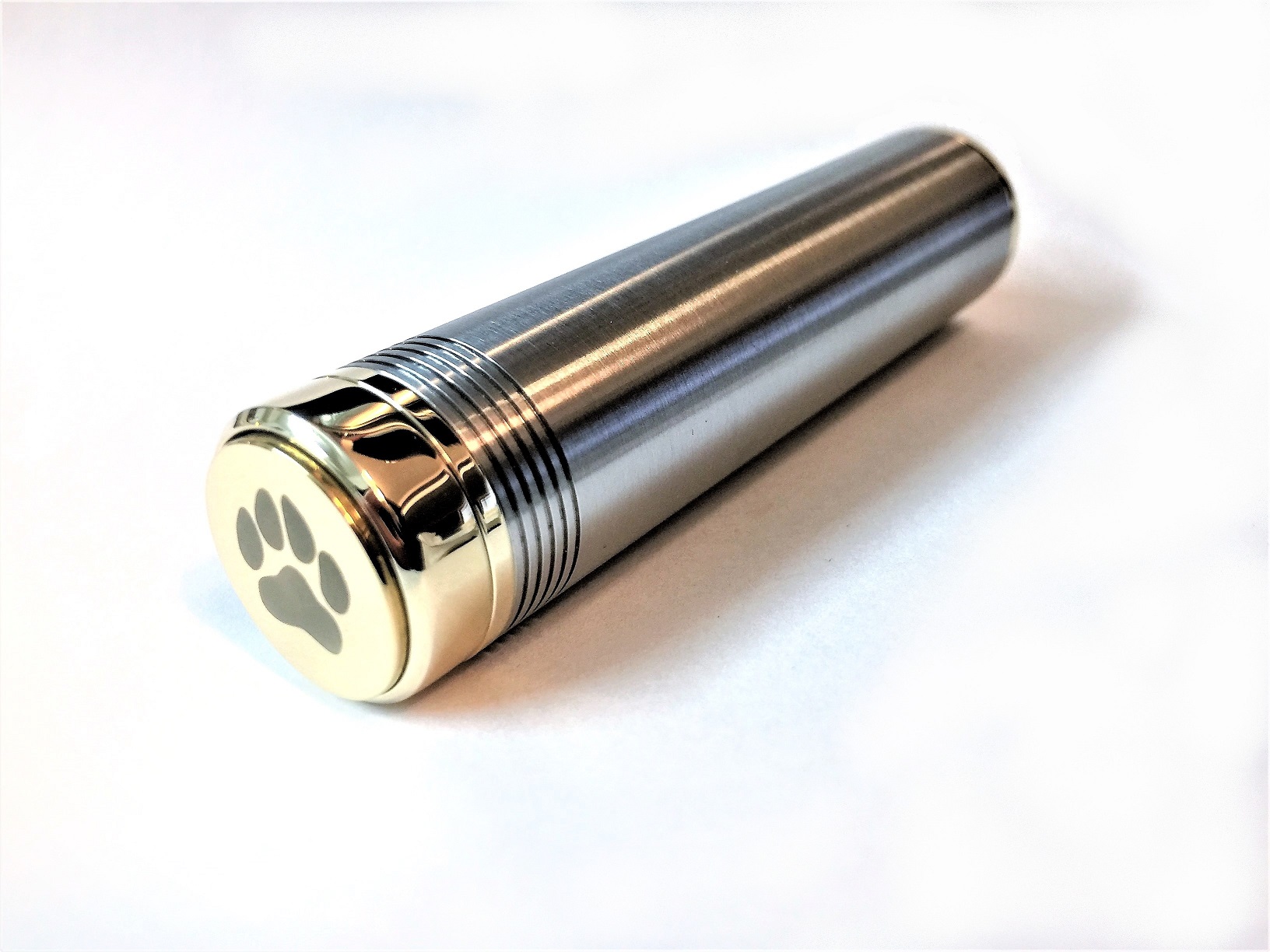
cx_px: 635
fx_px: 1064
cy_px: 476
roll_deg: -0.4
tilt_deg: -31.1
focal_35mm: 29
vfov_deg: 48.2
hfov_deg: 61.7
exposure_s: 1/17
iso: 100
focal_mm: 4.15
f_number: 2.2
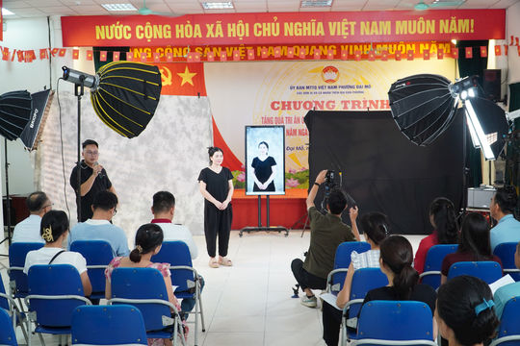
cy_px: 173
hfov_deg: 51.3
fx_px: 542
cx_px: 260
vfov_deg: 35.5
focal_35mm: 38
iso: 500
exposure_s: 1/40
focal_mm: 25
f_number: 4
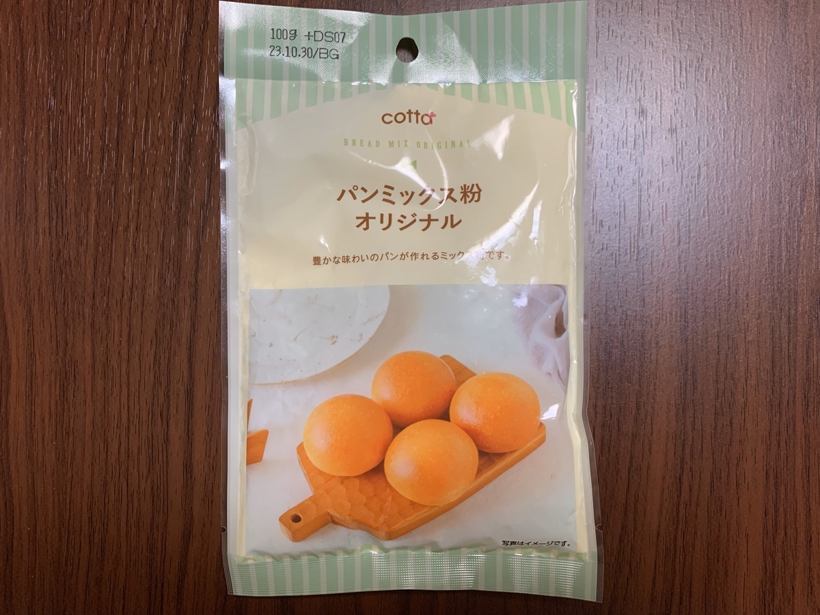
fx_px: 616
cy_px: 308
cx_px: 410
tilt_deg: -87.2
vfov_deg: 53.1
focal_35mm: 26
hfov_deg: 67.3
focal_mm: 4.25
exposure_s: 1/50
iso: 100
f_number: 1.8
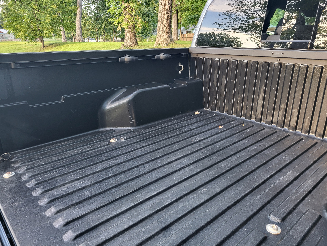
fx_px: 246
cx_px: 164
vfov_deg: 53.1
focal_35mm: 26
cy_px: 123
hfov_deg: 67.3
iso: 160
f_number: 1.8
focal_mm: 5.4
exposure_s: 1/50
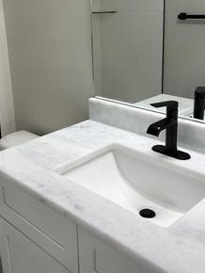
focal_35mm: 43
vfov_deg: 43.3
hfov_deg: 33.6
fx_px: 339
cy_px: 93
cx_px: 94
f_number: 1.5
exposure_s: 1/120
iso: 80
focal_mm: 5.7
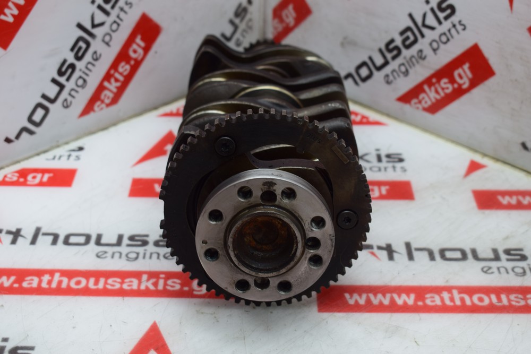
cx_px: 266
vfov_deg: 21.6
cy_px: 177
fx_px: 929
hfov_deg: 31.9
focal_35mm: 63
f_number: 7.1
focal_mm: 42
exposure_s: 1/30
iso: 400
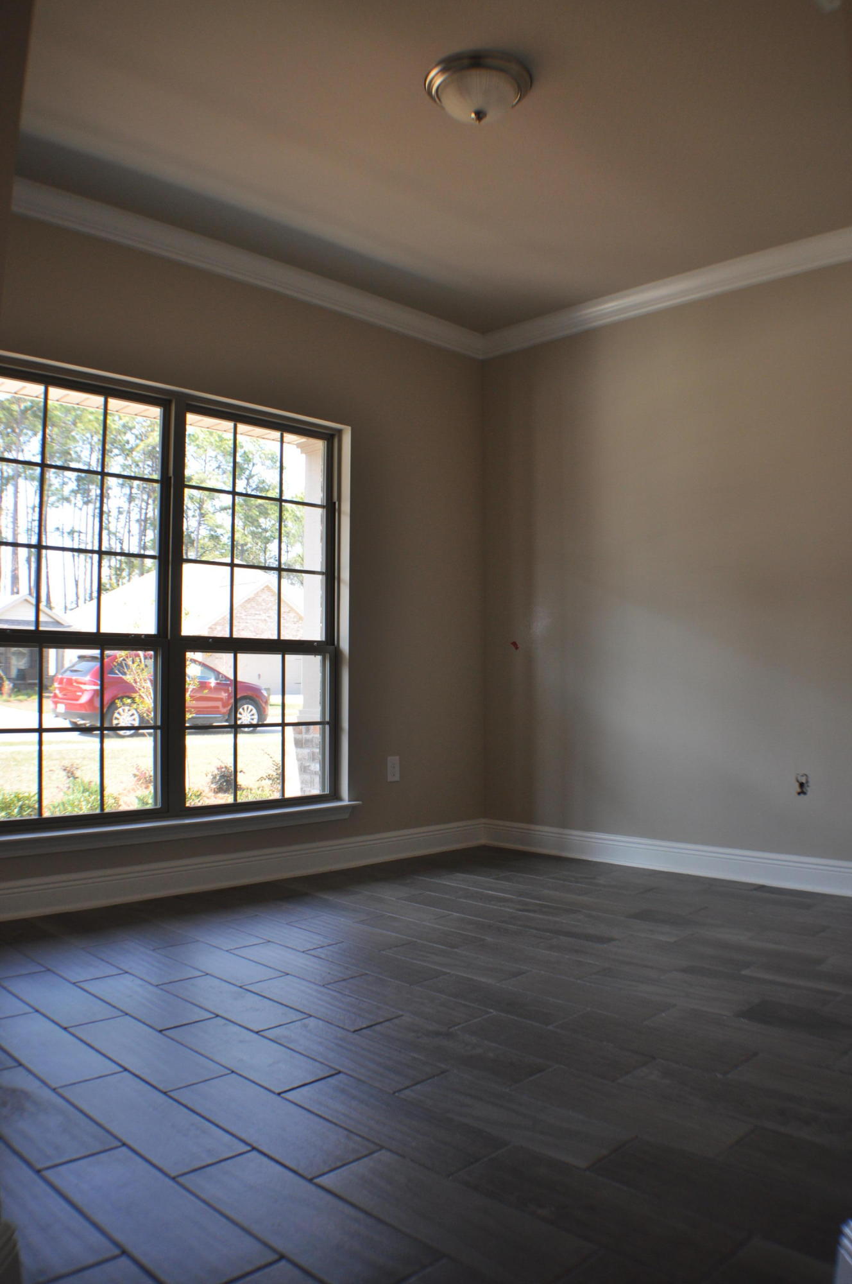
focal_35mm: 36
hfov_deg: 36.8
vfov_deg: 53.2
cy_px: 642
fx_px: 1281
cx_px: 426
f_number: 4.5
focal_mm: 24
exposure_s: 1/80
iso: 200
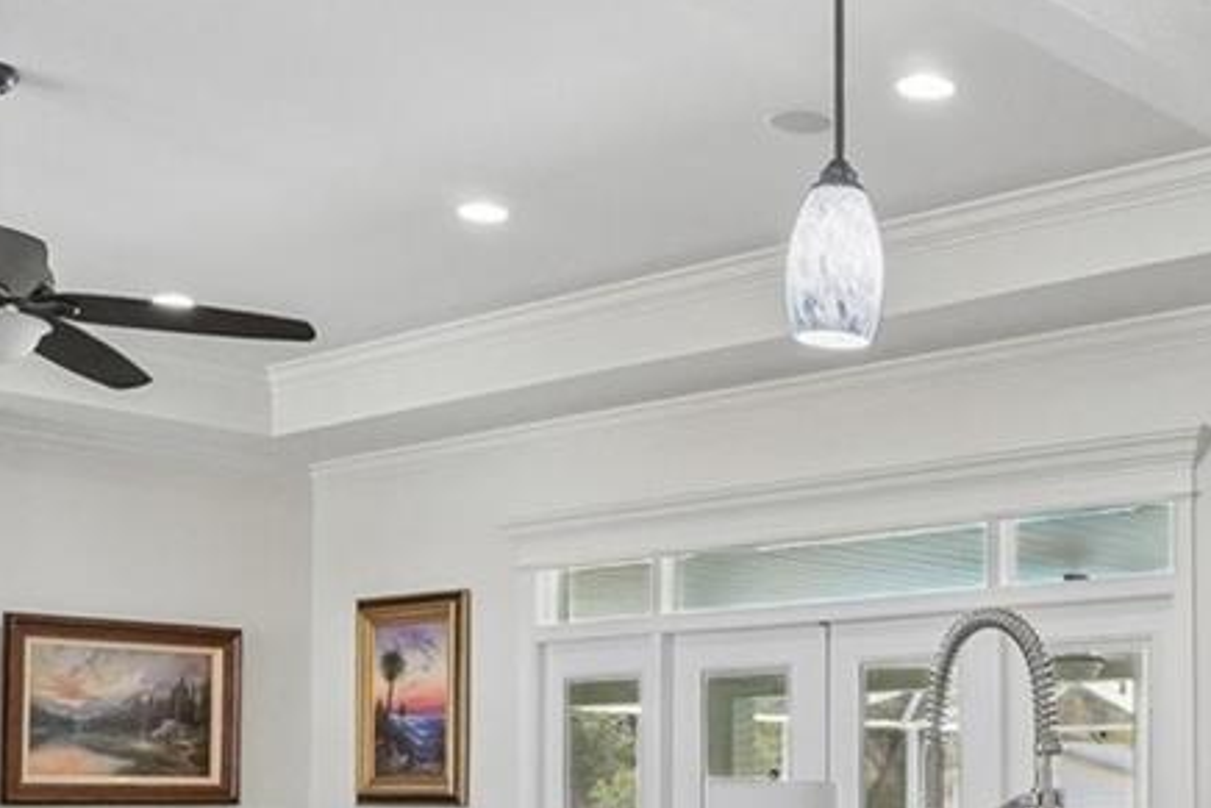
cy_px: 847
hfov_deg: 34.3
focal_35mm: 55
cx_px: 1086
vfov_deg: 23.4
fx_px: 1851
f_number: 8
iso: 640
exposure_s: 1/30
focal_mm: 10
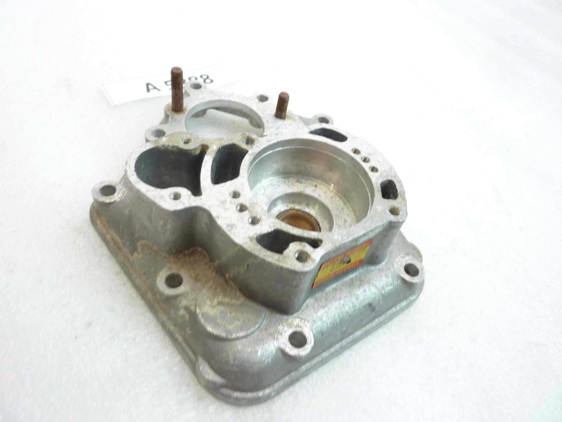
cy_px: 211
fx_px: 406
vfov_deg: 54.9
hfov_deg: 69.4
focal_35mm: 25
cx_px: 281
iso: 80
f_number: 3.3
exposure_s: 1/15
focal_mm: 4.1
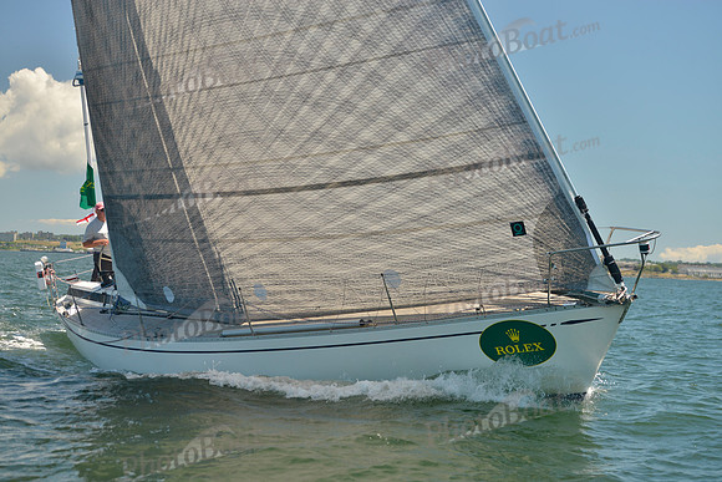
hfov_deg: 28.8
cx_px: 361
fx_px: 1404
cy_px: 241
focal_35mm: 70
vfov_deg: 19.5
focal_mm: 70
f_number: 4.5
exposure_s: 1/800
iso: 280
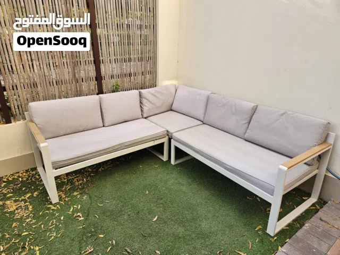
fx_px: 226
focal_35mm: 23
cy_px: 128
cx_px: 170
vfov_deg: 58.9
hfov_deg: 73.9
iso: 25
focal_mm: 5.4
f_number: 1.8
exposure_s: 1/163
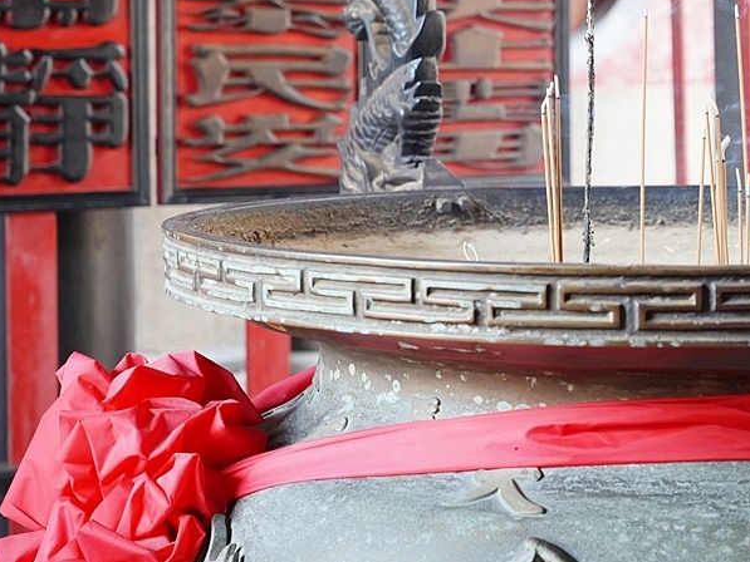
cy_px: 146
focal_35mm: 95
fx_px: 2059
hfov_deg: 20.5
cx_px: 521
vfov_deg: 15.5
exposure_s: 1/60
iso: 1600
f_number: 5.6
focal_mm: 59
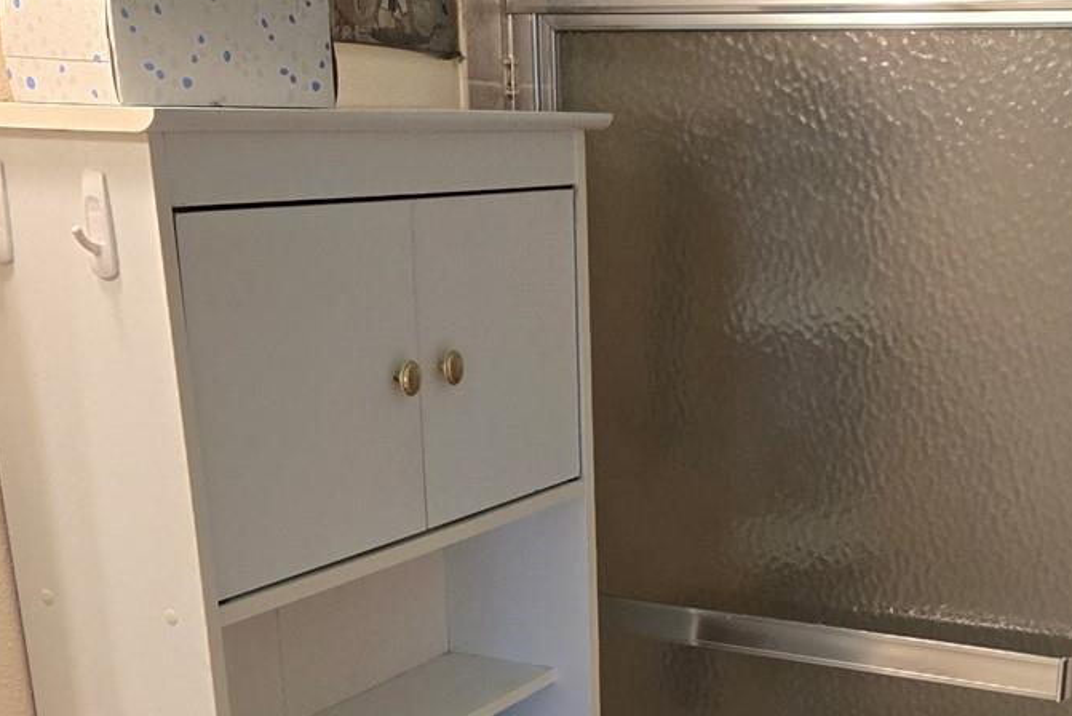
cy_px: 831
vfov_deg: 22.2
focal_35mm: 57
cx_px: 737
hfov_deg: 34.6
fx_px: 1698
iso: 400
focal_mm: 5.4
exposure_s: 1/120
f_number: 1.8
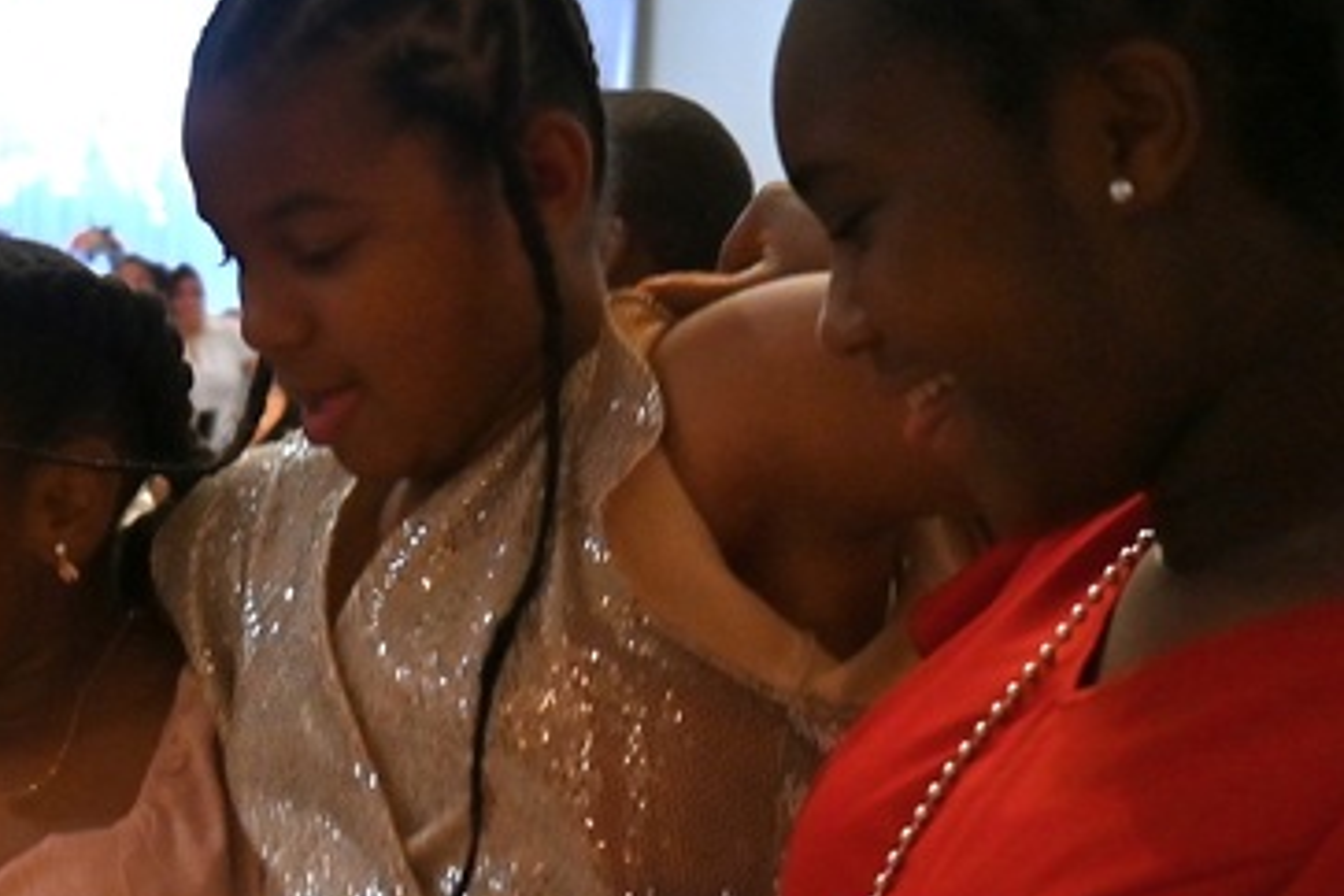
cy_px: 853
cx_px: 341
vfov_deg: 20.9
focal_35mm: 63
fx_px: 2367
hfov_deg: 31.2
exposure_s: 1/250
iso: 500
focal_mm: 15
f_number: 1.7
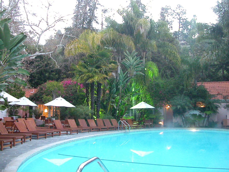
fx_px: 245
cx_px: 114
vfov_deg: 38.7
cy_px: 86
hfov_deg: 50.1
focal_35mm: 37
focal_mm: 5.6
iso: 258
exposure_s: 1/5.2
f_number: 2.7
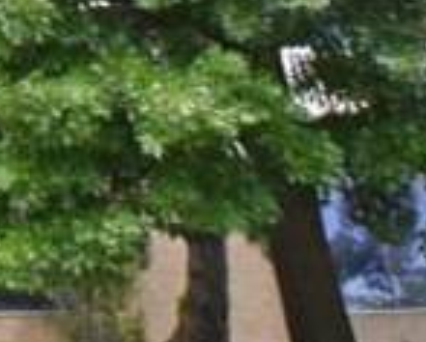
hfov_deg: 9.7
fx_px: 1856
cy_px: -674
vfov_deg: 8.7
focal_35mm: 147
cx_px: -898
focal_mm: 12
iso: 200
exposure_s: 1/250
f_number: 8
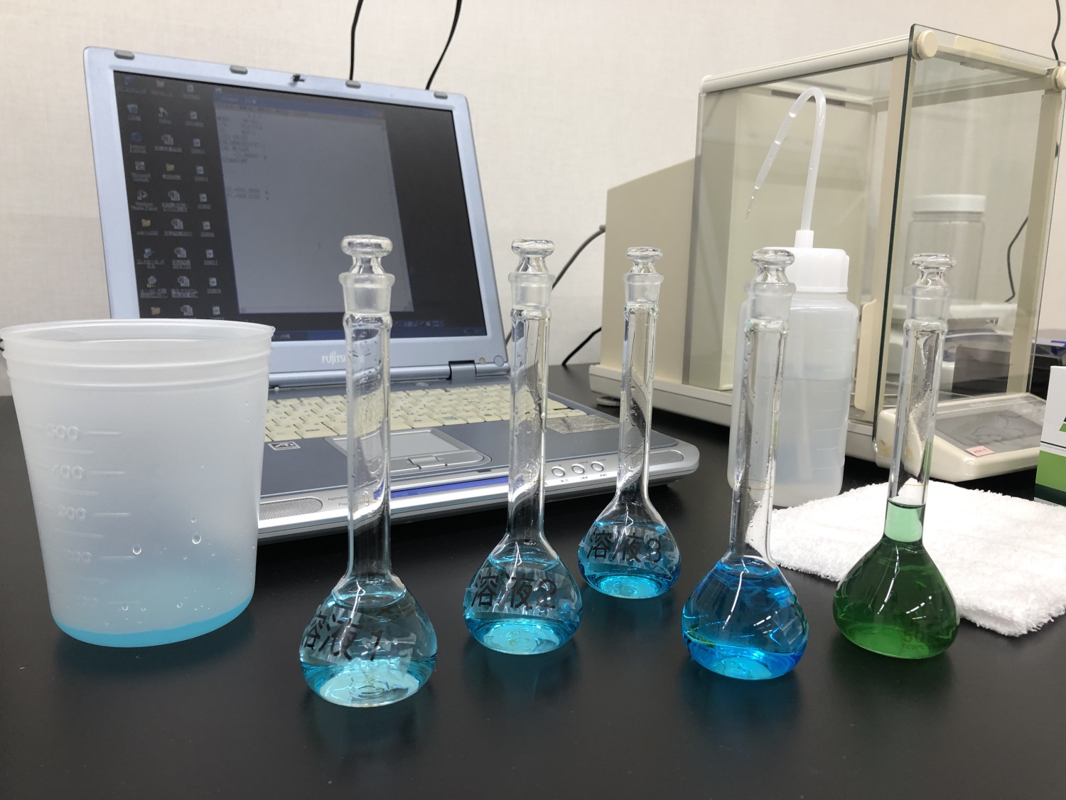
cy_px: 400
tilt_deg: -10.8
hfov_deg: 63.4
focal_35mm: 28
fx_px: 862
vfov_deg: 49.7
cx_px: 533
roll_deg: -0.9
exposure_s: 1/40
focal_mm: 3.99
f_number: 1.8
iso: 25
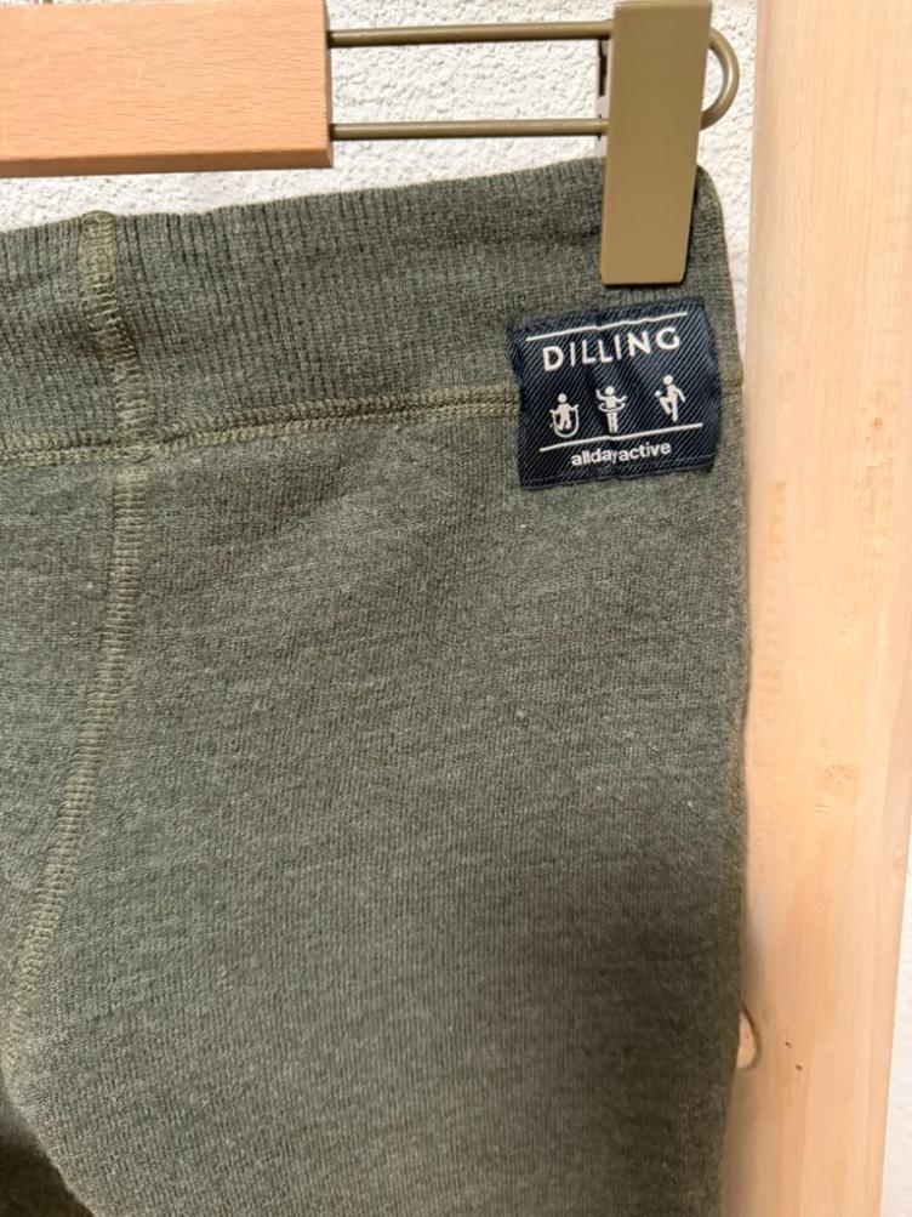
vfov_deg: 71.6
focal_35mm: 24
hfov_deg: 56.8
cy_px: 608
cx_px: 456
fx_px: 843
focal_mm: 6.76
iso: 640
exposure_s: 1/50
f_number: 1.78
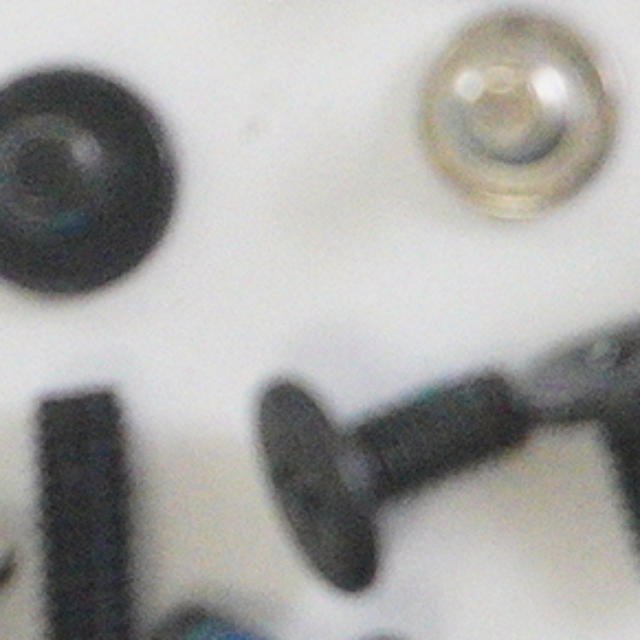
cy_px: 583
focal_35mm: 514
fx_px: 10744
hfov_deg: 3.4
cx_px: -134
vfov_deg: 3.4
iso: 5000
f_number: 5.6
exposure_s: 1/200
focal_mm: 47
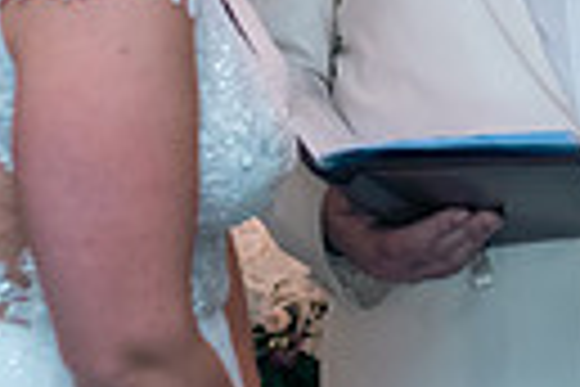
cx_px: 576
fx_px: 3254
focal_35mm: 202
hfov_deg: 10.1
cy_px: -191
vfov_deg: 6.7
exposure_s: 1/160
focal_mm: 45
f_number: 3.5
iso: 640
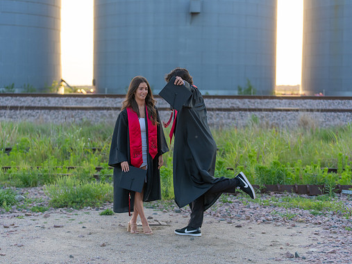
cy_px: 134
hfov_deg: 25.3
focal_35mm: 77
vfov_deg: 19.1
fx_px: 783
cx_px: 162
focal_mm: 70
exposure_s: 1/320
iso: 160
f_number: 2.8
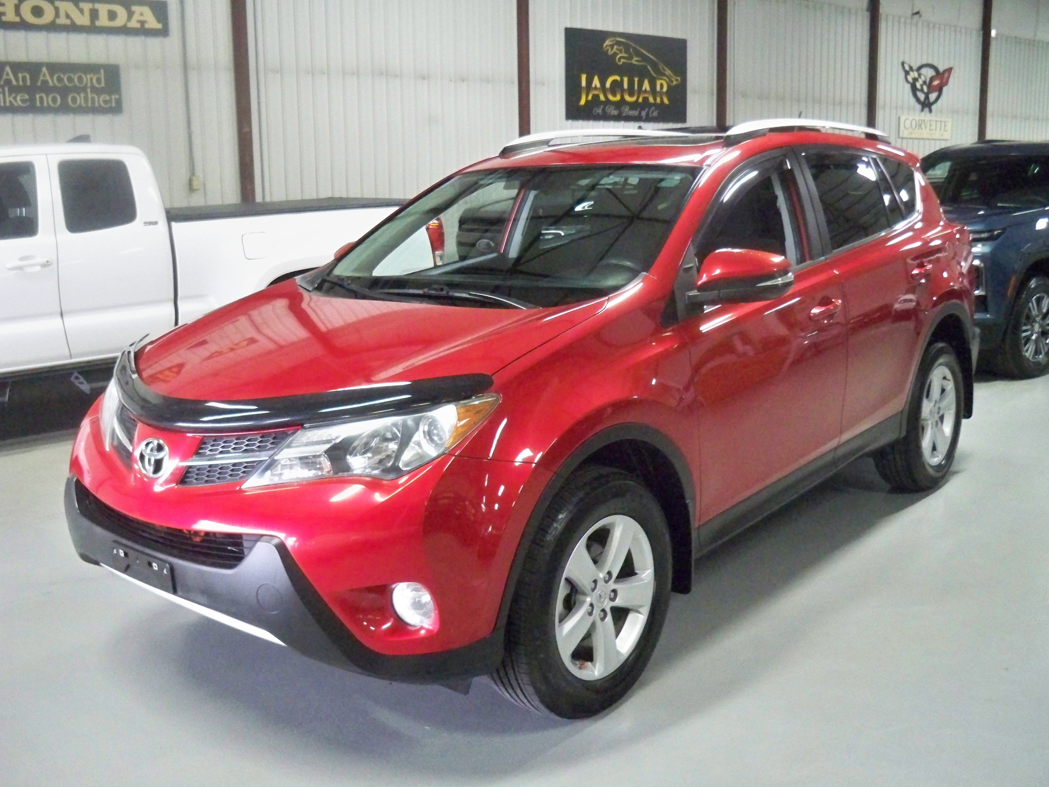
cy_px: 394
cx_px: 524
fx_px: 1061
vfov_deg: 40.7
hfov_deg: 52.6
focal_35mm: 35
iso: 1250
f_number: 3.1
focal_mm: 6.3
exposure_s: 1/60
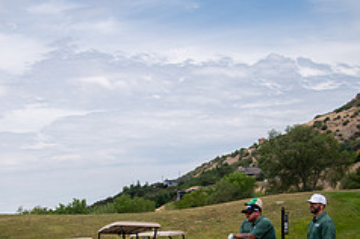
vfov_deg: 17.3
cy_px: 183
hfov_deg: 25.8
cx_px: 97
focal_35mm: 78
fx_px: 779
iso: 200
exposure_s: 1/3200
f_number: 4
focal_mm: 32
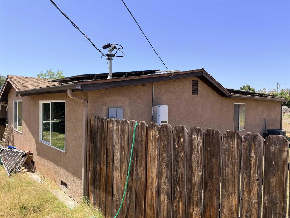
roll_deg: -1.8
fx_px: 201
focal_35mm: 24
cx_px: 145
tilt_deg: +4.9
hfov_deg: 71.6
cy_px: 109
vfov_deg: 56.8
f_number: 1.78
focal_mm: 6.76
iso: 80
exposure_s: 1/3145
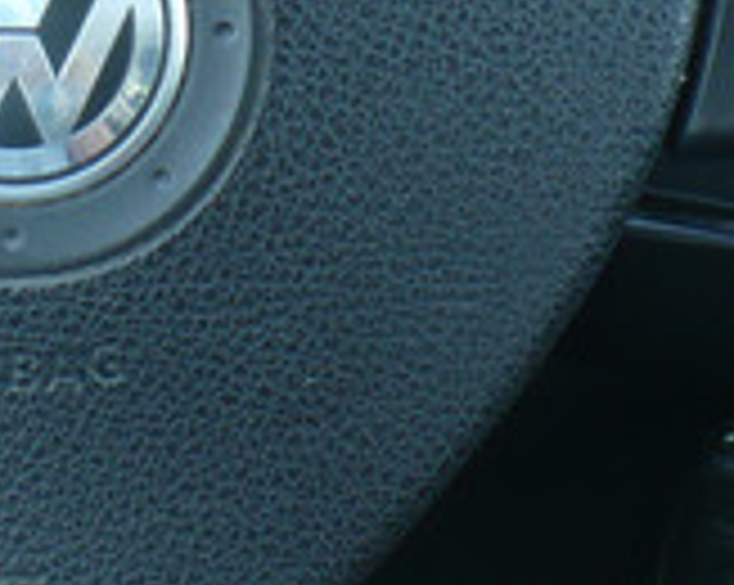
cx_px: 50
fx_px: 3081
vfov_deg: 10.4
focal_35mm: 142
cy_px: -324
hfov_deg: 13.4
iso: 125
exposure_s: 1/30
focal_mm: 6.1
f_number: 2.8
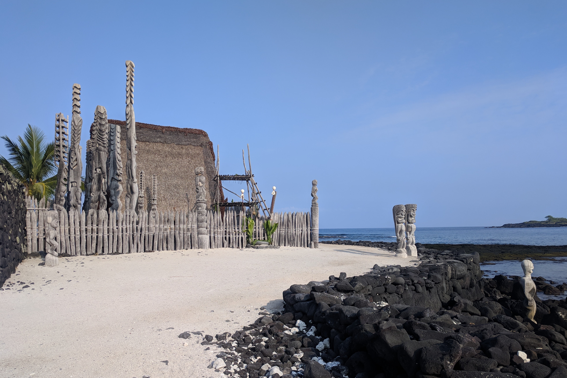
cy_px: 194
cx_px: 282
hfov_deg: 65.5
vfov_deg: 46.4
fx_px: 441
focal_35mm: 28
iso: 52
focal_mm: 4.67
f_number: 2
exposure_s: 1/2024
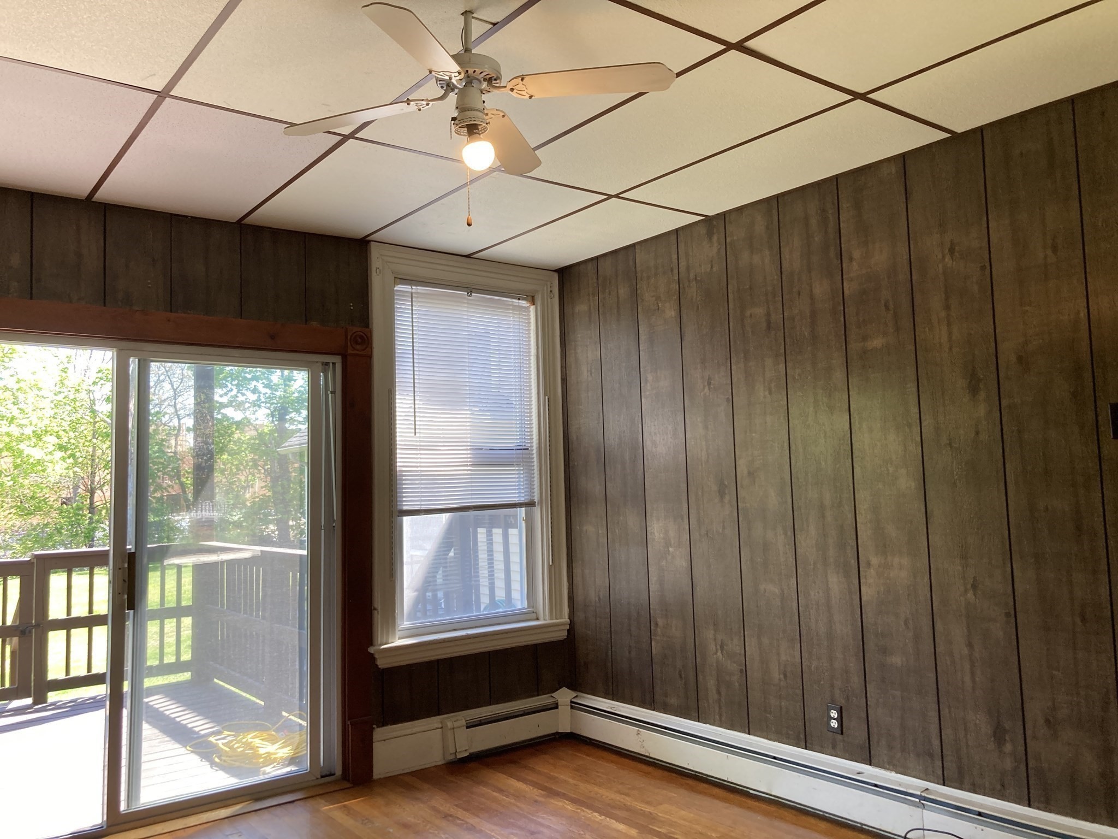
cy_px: 420
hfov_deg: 63.4
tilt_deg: +5.2
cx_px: 559
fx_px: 904
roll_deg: +0.9
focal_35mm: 28
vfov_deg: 49.7
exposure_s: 1/120
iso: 80
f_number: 1.8
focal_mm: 3.99
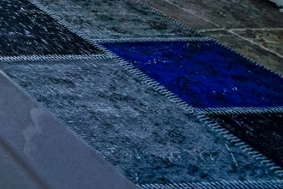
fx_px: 598
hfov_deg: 17.7
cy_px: -240
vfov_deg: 13.8
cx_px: -298
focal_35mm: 76
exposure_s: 1/320
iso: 250
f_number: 4.5
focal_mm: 16
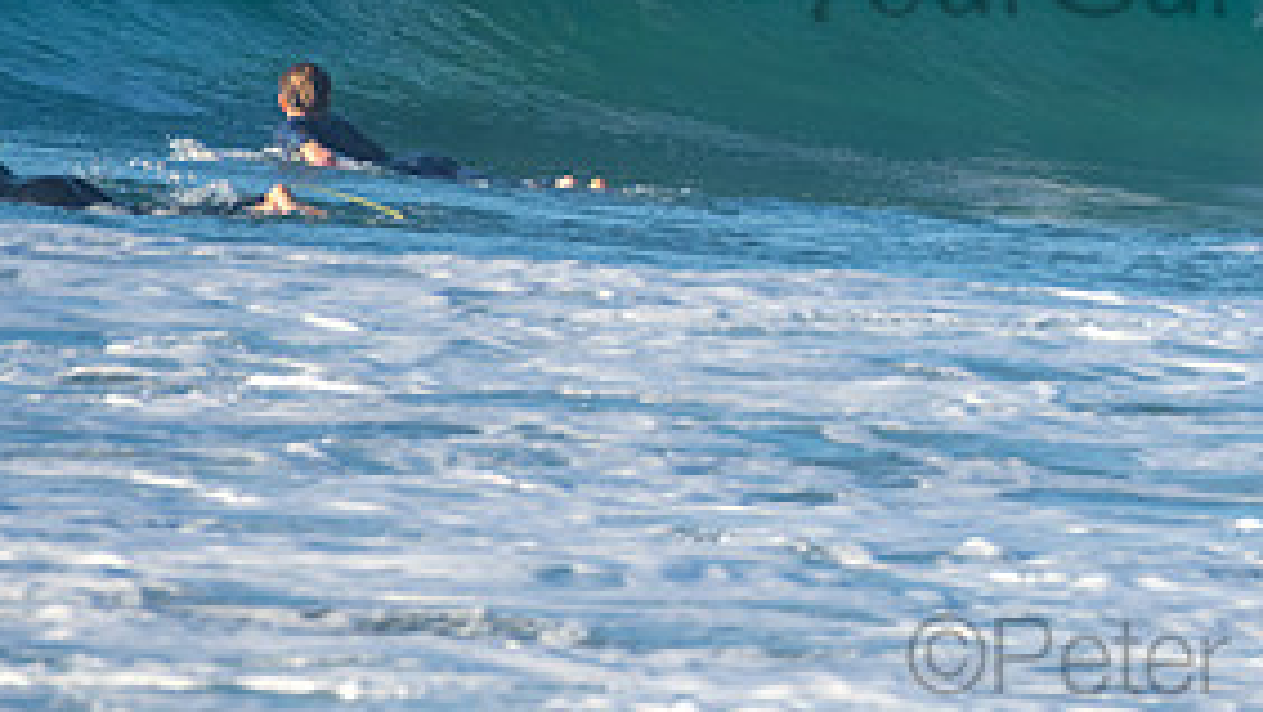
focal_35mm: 1617
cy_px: -87
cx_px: 1254
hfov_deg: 1.3
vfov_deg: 0.8
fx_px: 54184
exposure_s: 1/1250
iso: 450
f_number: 5.6
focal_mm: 500
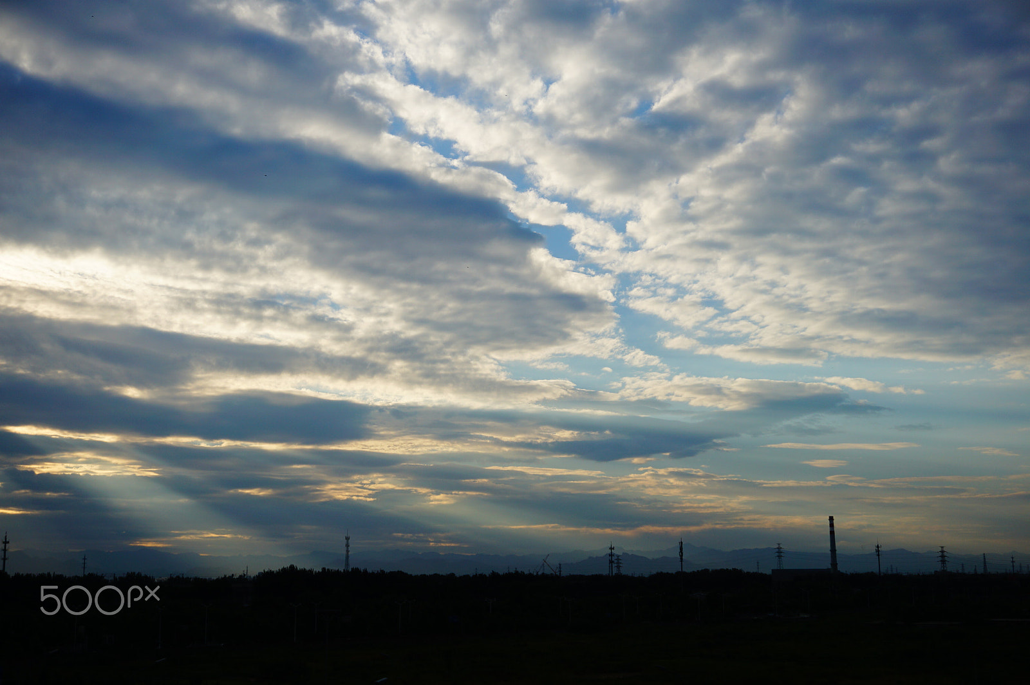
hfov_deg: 45.0
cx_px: 515
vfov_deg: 30.8
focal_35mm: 44
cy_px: 342
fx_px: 1244
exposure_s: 1/1000
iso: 100
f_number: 4.5
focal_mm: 29
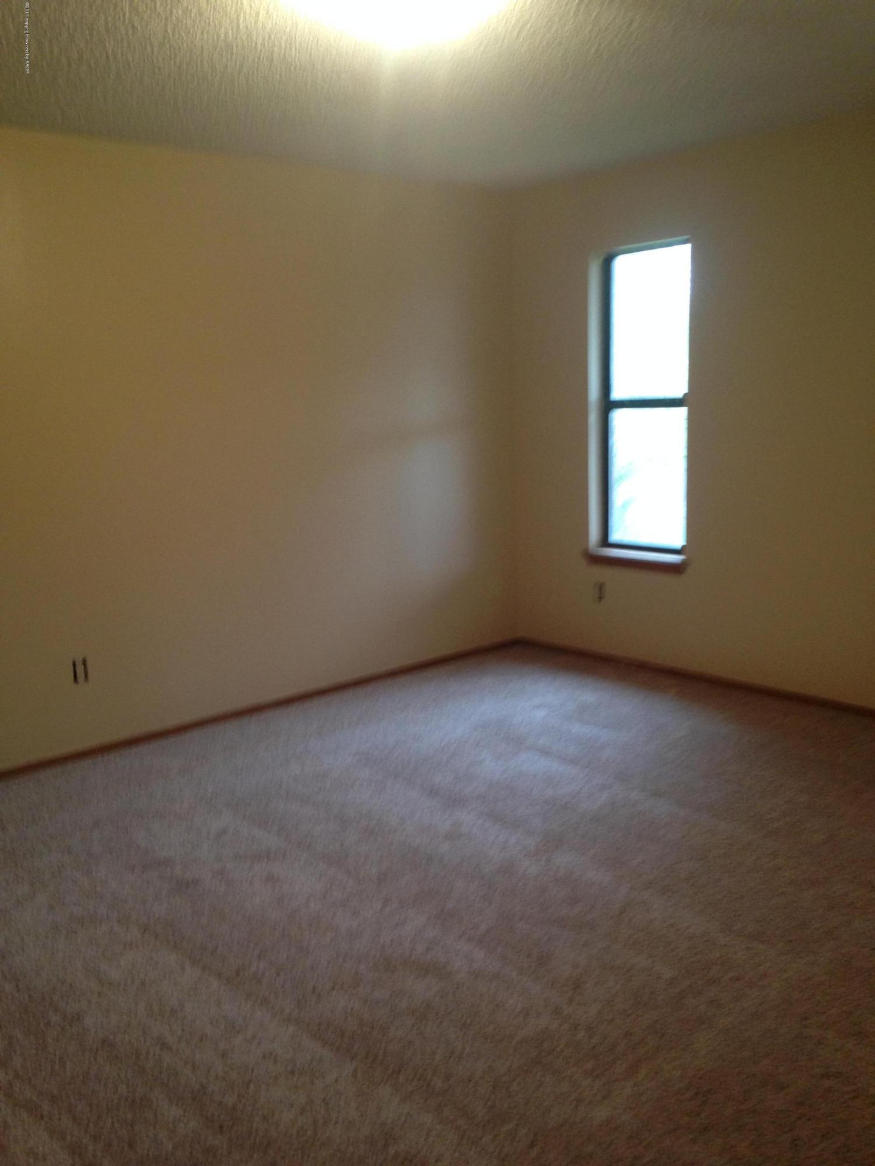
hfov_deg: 42.9
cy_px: 583
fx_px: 1112
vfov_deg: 55.4
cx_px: 438
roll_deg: +0.9
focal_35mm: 33
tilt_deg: -10.4
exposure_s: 1/20
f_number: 2.4
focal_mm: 4.12
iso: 160
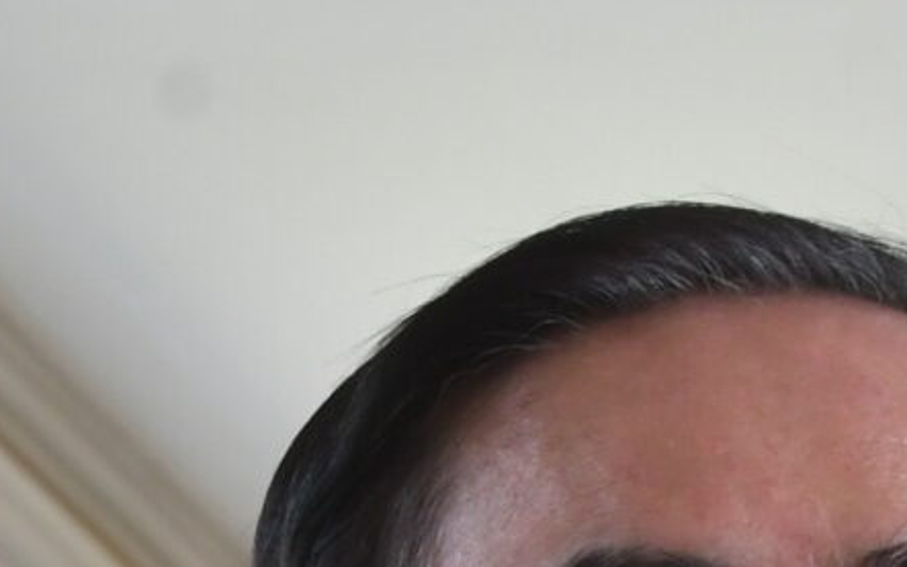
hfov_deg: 3.4
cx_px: 139
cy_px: 1612
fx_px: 15278
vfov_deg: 2.1
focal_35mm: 618
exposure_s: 1/160
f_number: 11
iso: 640
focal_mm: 70
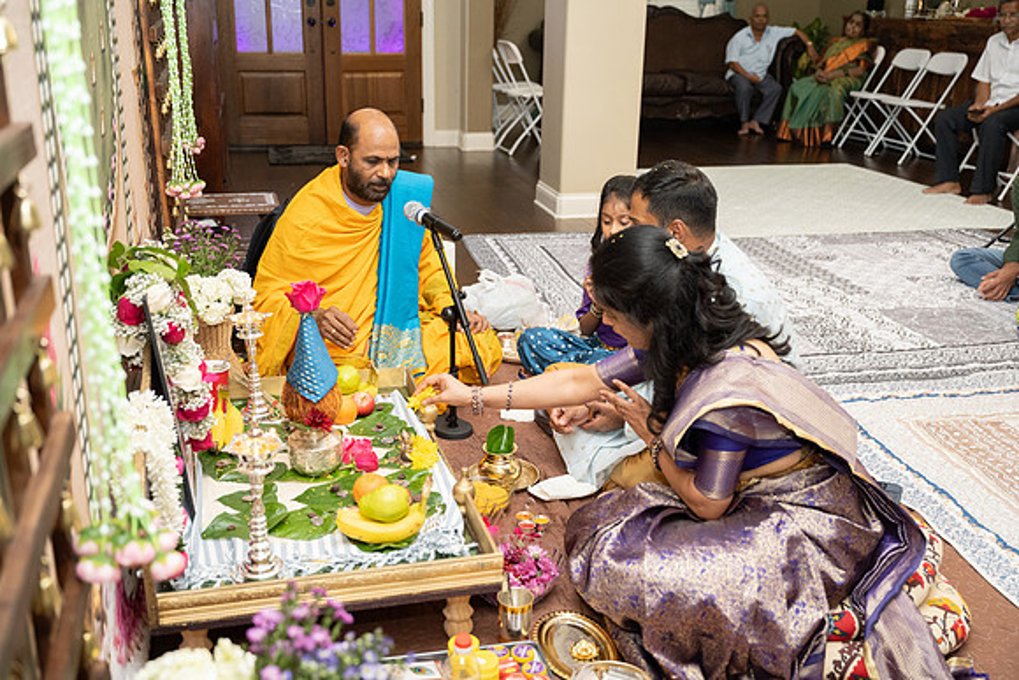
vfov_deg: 37.2
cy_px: 340
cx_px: 510
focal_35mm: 36
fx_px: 1010
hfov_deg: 53.5
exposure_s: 1/160
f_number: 3.2
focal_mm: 35
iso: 1000
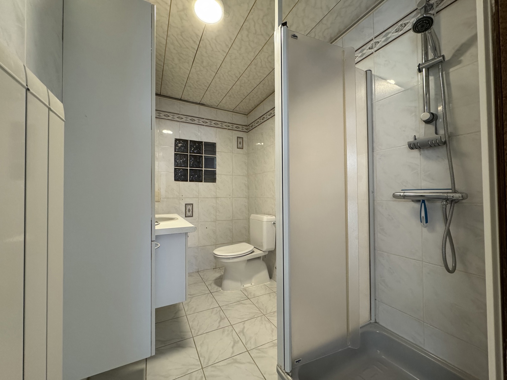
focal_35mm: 14
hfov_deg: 102.1
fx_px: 205
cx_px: 254
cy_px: 190
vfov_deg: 85.7
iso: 320
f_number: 2.2
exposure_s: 1/100
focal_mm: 2.22
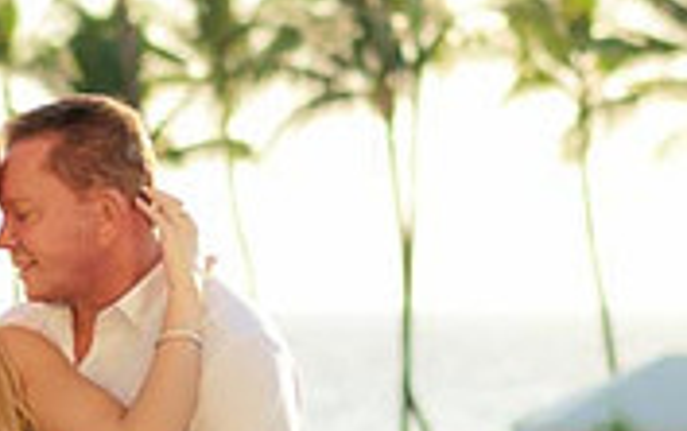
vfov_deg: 5.3
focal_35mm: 250
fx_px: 4685
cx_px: -12
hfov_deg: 8.3
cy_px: 452
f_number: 2.8
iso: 400
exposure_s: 1/1000
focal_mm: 50
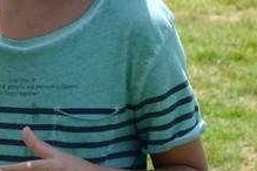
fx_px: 1806
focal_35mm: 253
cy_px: -22
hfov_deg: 8.1
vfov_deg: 5.4
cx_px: 43
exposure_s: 1/4000
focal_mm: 36
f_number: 5
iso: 1250
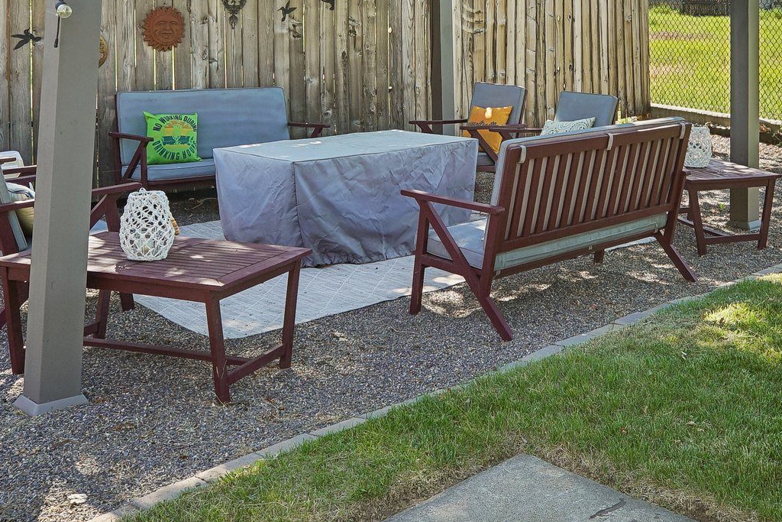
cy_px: 13
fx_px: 999
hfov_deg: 42.1
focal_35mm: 46
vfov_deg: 27.7
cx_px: 533
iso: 100
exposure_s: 1/60
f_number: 8
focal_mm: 23
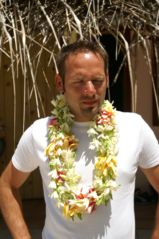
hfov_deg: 25.7
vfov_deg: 37.9
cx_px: 80
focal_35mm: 52
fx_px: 348
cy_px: 120
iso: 100
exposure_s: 1/1250
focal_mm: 35
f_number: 5
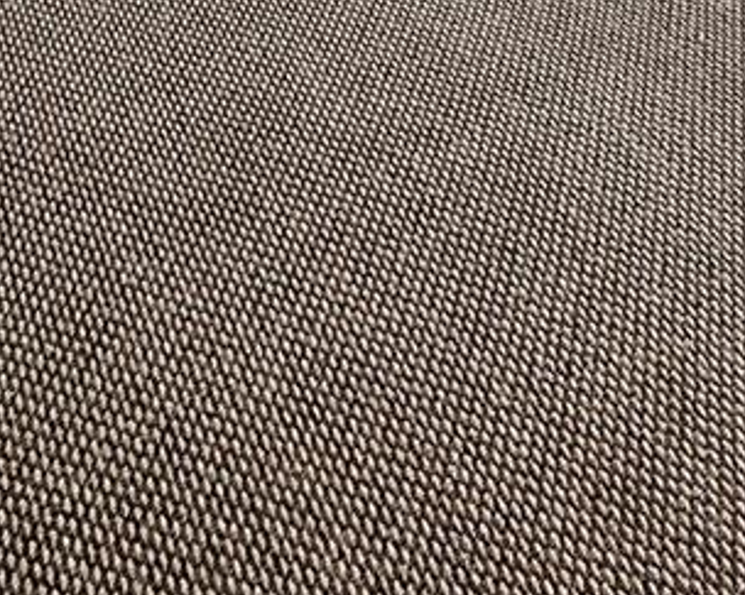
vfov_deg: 19.0
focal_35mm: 54
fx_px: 1190
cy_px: -553
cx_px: 453
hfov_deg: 34.6
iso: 40
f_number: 2.2
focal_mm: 2.22
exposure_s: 1/99
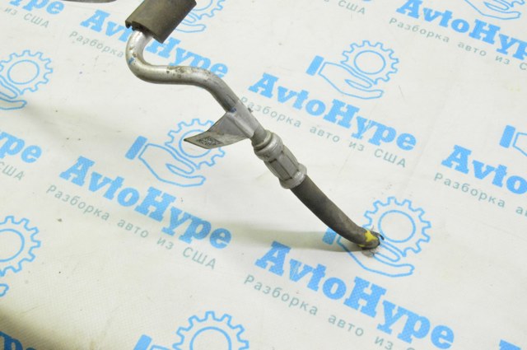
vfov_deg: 28.0
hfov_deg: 41.2
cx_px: 264
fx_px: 702
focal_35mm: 48
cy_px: 175
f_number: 20
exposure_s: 1/20
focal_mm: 32
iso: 6400
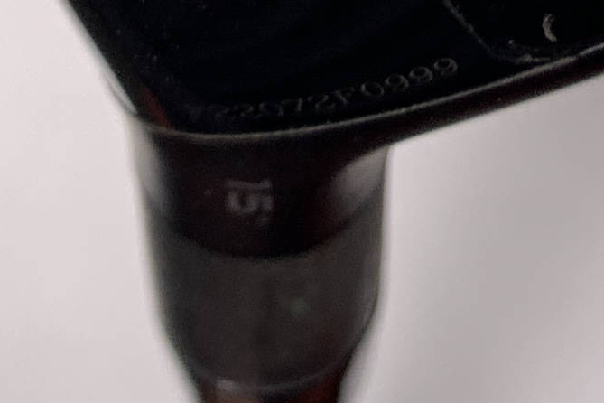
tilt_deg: -75.1
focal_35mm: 163
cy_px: -882
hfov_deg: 12.4
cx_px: 673
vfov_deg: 7.3
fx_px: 2735
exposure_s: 1/181
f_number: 1.8
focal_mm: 4.25
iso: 25
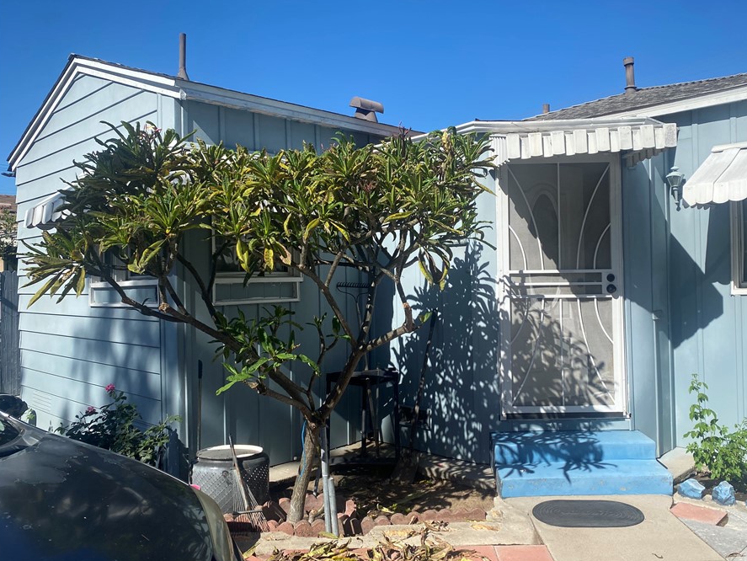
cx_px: 425
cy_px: 275
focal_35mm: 30
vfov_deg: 46.8
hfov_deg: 59.7
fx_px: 648
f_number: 1.8
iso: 32
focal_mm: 4.25
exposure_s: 1/3205
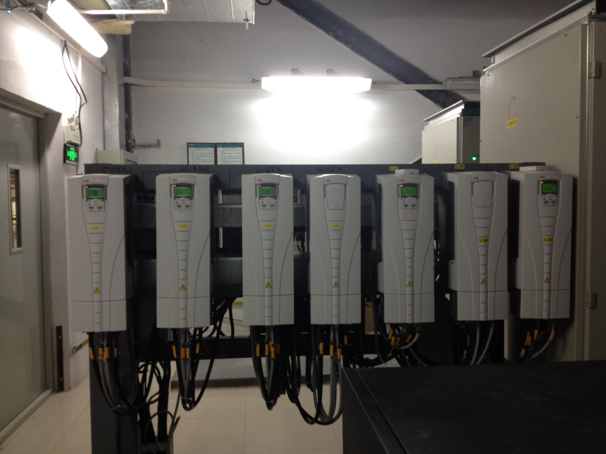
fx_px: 613
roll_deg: -0.9
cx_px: 303
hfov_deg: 52.6
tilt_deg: -4.0
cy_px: 227
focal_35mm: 35
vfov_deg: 40.7
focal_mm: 4.28
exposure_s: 1/20
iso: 80
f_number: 2.4
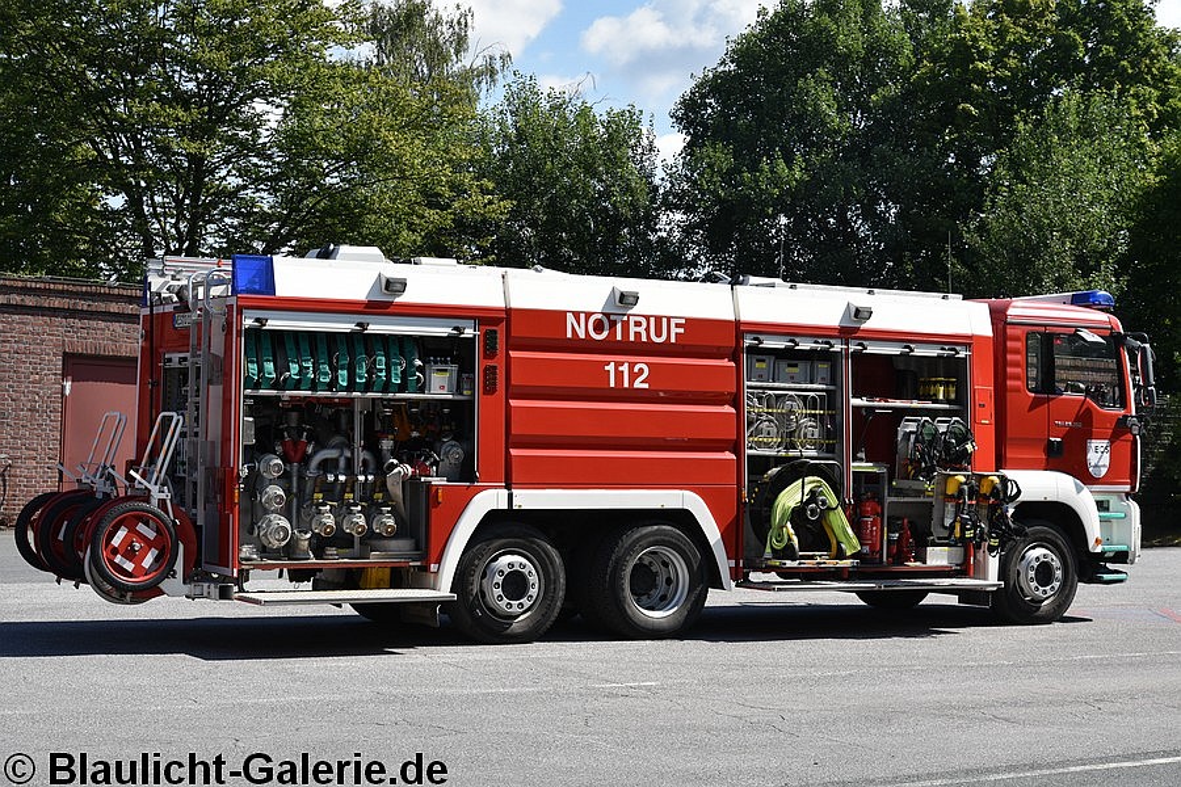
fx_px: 1837
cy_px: 394
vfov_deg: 24.2
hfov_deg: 35.6
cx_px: 590
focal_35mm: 56
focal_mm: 56
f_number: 9
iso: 200
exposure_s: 1/320
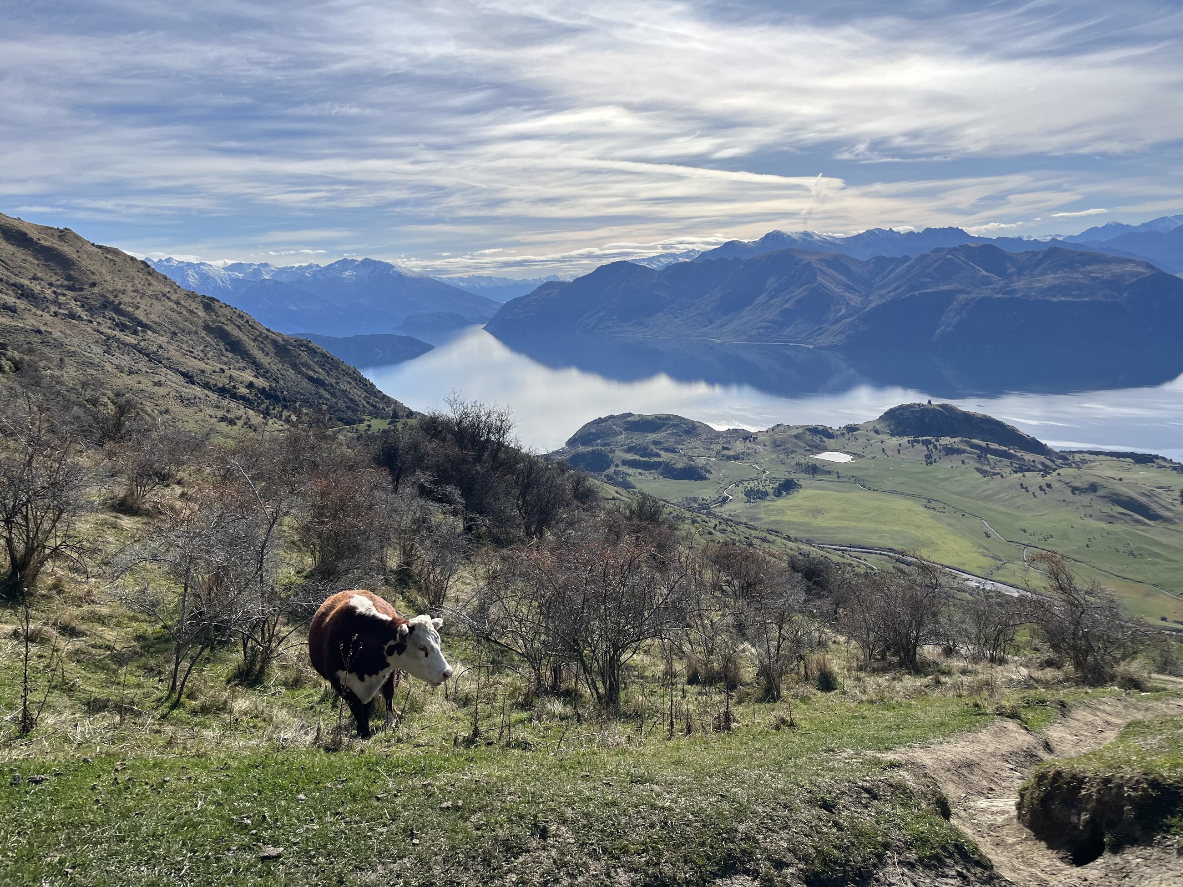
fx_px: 889
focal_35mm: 26
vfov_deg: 53.1
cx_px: 592
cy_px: 444
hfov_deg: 67.3
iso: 50
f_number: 1.6
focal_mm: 5.1
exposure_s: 1/6494
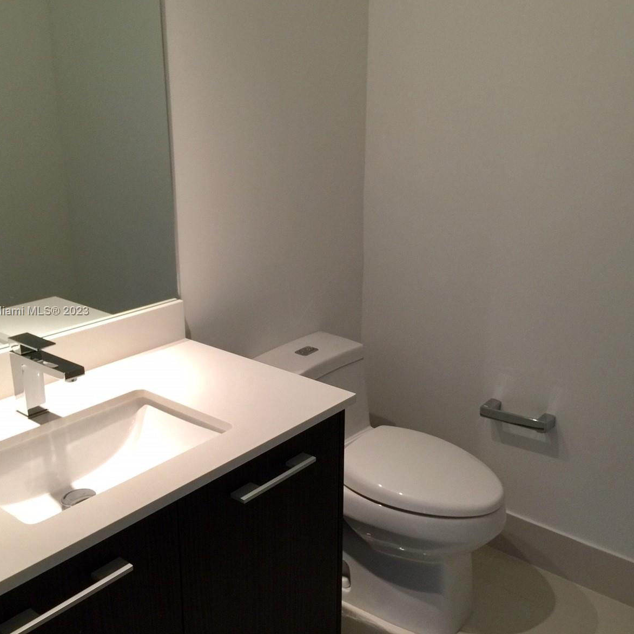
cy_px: 312
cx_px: 348
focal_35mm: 35
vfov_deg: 47.2
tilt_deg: -17.6
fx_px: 725
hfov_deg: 47.2
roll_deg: -1.8
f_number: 2.2
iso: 32
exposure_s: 1/15
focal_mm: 4.15
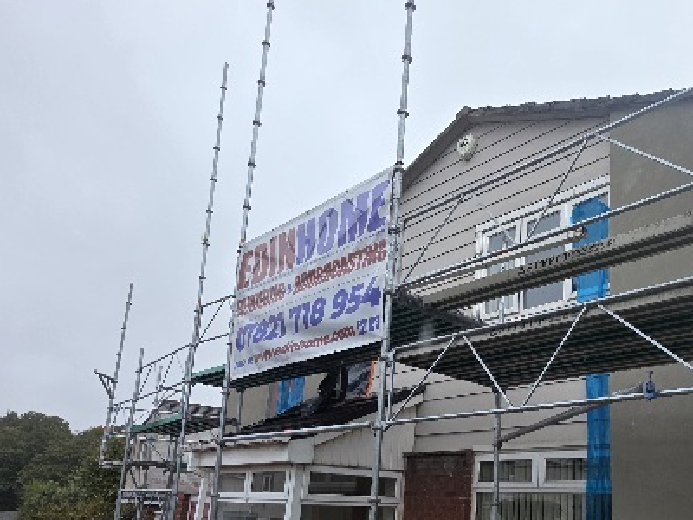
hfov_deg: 63.0
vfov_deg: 50.9
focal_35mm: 26
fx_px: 521
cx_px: 528
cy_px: 388
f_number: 1.9
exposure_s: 1/2000
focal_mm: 2.2
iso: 100
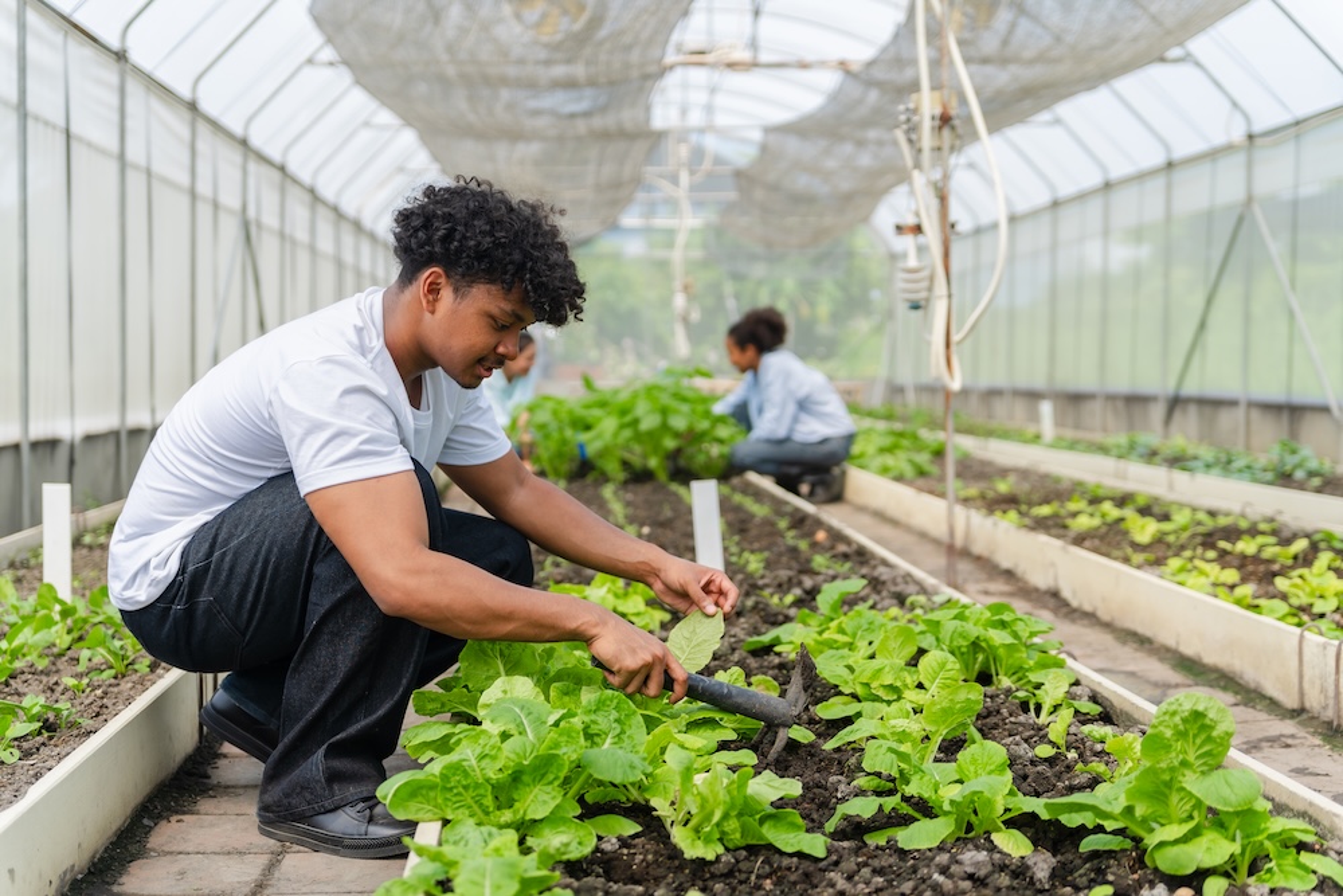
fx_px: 1806
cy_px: 448
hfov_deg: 40.8
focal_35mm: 48
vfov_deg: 27.9
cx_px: 672
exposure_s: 1/750
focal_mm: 48.4
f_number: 2.8
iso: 100
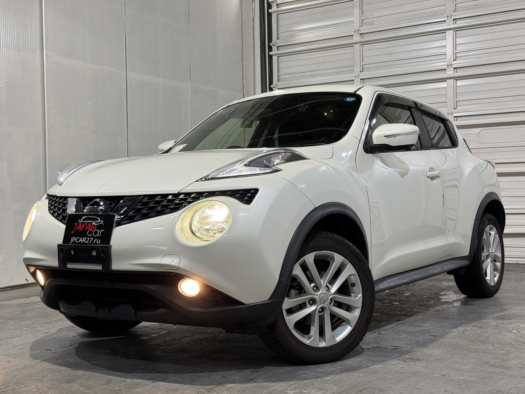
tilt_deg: +0.2
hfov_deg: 39.7
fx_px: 728
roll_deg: +1.1
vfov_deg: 30.3
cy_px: 197
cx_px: 262
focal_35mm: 48
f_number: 1.78
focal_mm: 6.76
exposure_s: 1/60
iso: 64
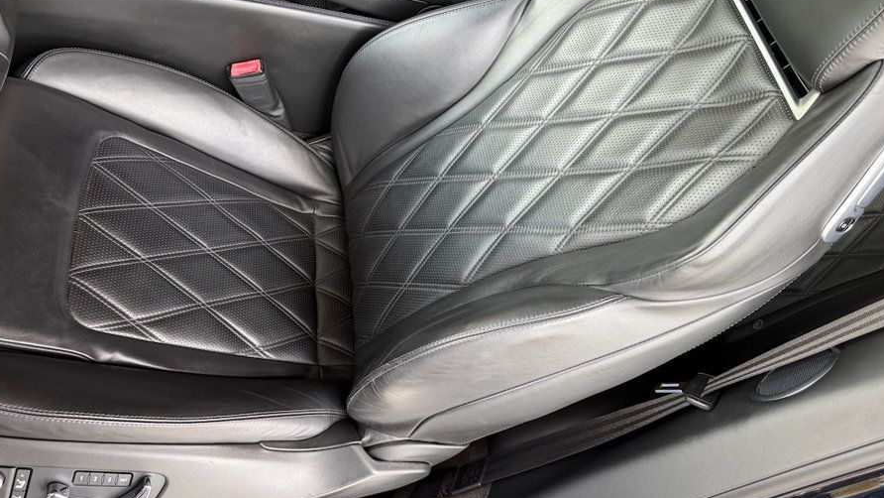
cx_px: 436
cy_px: 199
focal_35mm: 30
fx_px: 703
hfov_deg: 64.3
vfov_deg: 38.8
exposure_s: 1/121
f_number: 1.78
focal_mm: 6.76
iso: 160
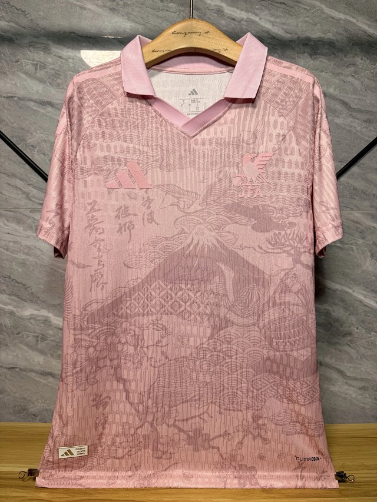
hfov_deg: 56.8
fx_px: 348
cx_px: 188
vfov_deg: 71.6
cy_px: 251
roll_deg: -0.5
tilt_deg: -1.2
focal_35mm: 24
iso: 125
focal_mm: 6.76
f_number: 1.78
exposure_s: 1/100
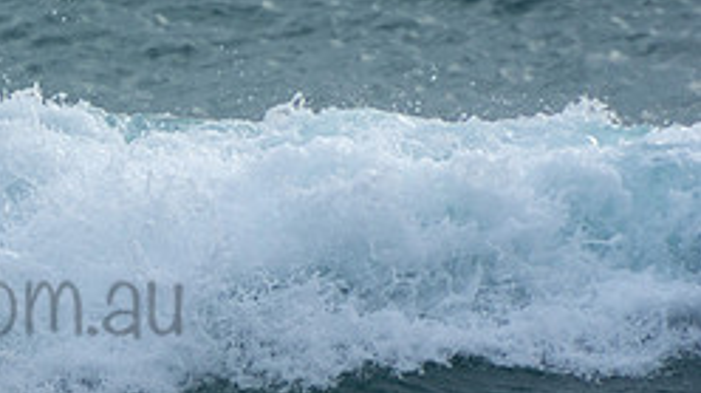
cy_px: 270
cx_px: -116
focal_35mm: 1472
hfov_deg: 1.5
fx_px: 27338
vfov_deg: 0.8
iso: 220
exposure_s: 1/400
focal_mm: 400
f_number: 5.6
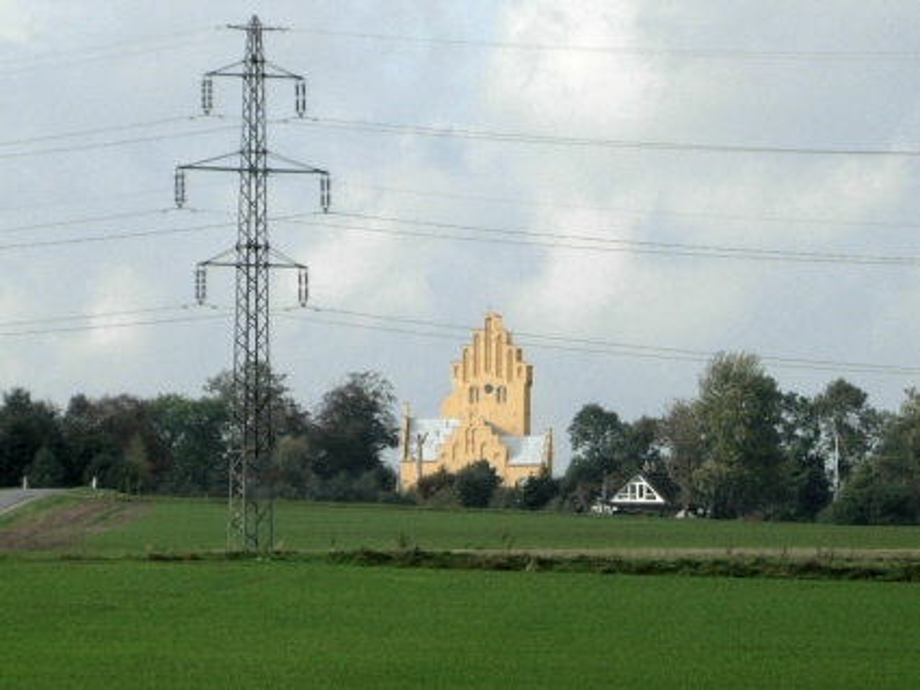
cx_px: 460
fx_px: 3350
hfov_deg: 15.6
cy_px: 345
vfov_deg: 11.8
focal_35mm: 126
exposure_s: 1/384
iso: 50
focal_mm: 26.3
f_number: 5.8
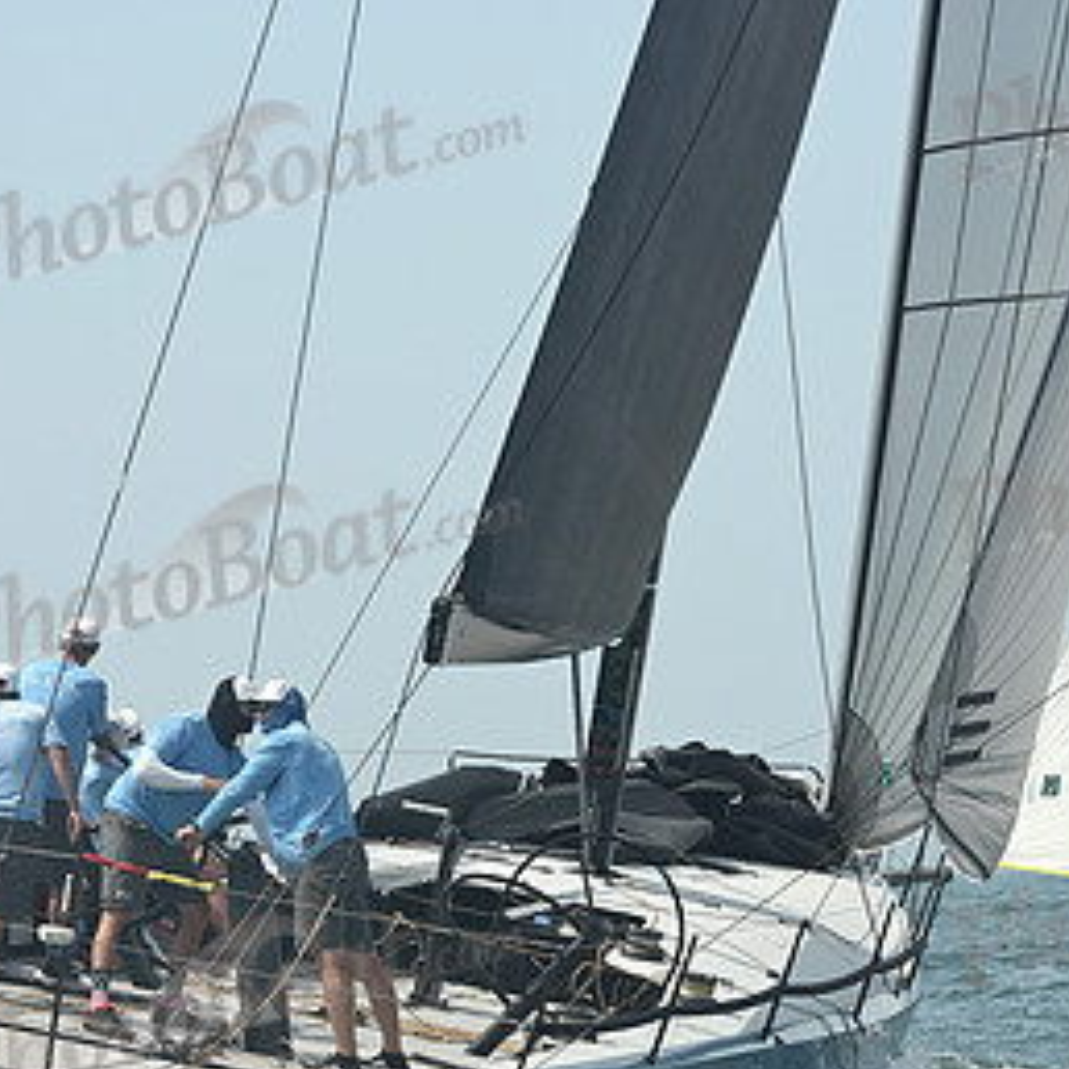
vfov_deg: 9.0
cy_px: 727
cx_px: 742
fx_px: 6813
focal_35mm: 195
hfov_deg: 9.0
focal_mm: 102
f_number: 9
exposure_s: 1/1250
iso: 320
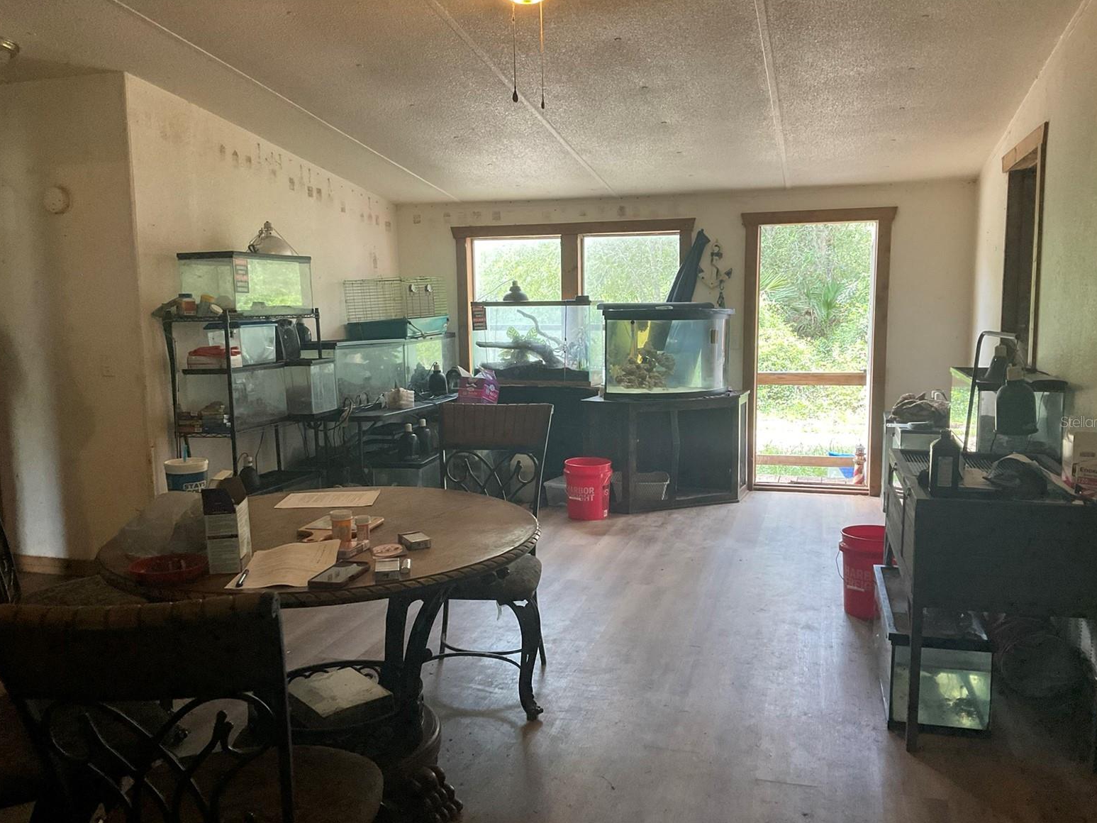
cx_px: 560
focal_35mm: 30
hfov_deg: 60.0
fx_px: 951
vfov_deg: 46.8
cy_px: 421
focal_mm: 3
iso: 160
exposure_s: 1/60
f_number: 1.8
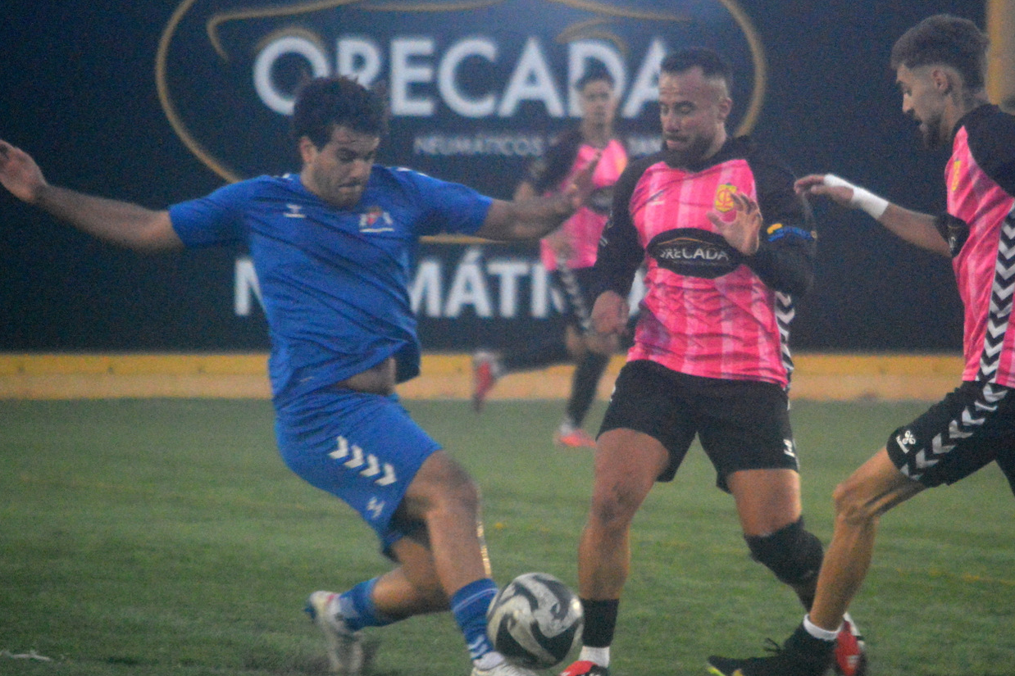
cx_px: 601
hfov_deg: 4.7
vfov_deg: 3.2
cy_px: 379
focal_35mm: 436
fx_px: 12290
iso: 6400
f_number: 5.3
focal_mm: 240
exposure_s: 1/320
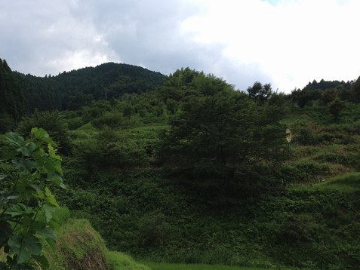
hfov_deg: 42.6
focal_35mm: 44
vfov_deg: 32.9
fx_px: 458
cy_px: 119
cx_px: 134
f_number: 2.4
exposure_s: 1/1314
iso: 50
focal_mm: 4.28
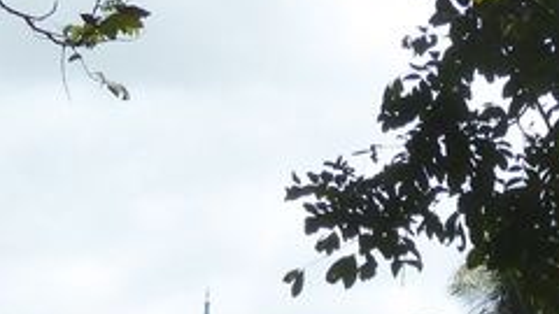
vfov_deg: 6.6
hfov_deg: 11.9
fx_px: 2638
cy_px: 668
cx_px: 594
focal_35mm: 178
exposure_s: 1/500
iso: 80
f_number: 4
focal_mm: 8.4
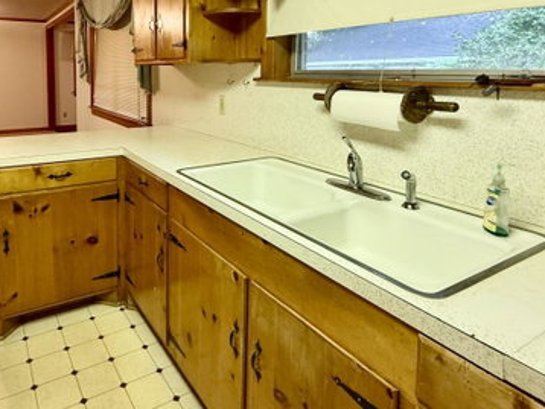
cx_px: 188
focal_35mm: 25
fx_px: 394
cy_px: 105
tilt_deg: -2.4
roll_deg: +1.1
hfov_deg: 67.7
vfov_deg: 52.6
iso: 200
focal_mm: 2.22
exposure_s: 1/60
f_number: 2.2
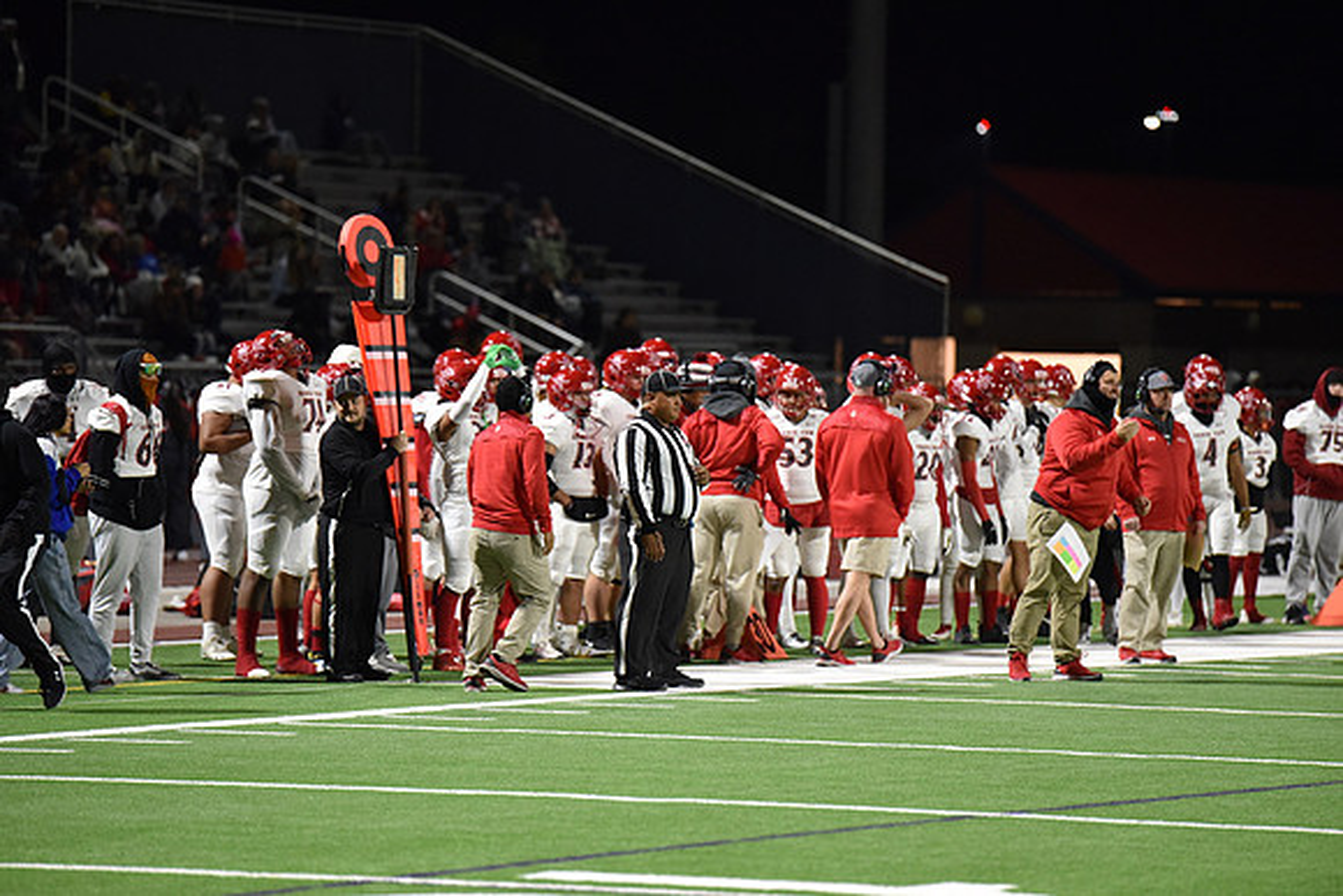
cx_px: 672
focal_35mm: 200
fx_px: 7463
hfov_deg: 10.3
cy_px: 448
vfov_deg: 6.9
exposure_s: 1/500
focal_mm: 200
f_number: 2.8
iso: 5600
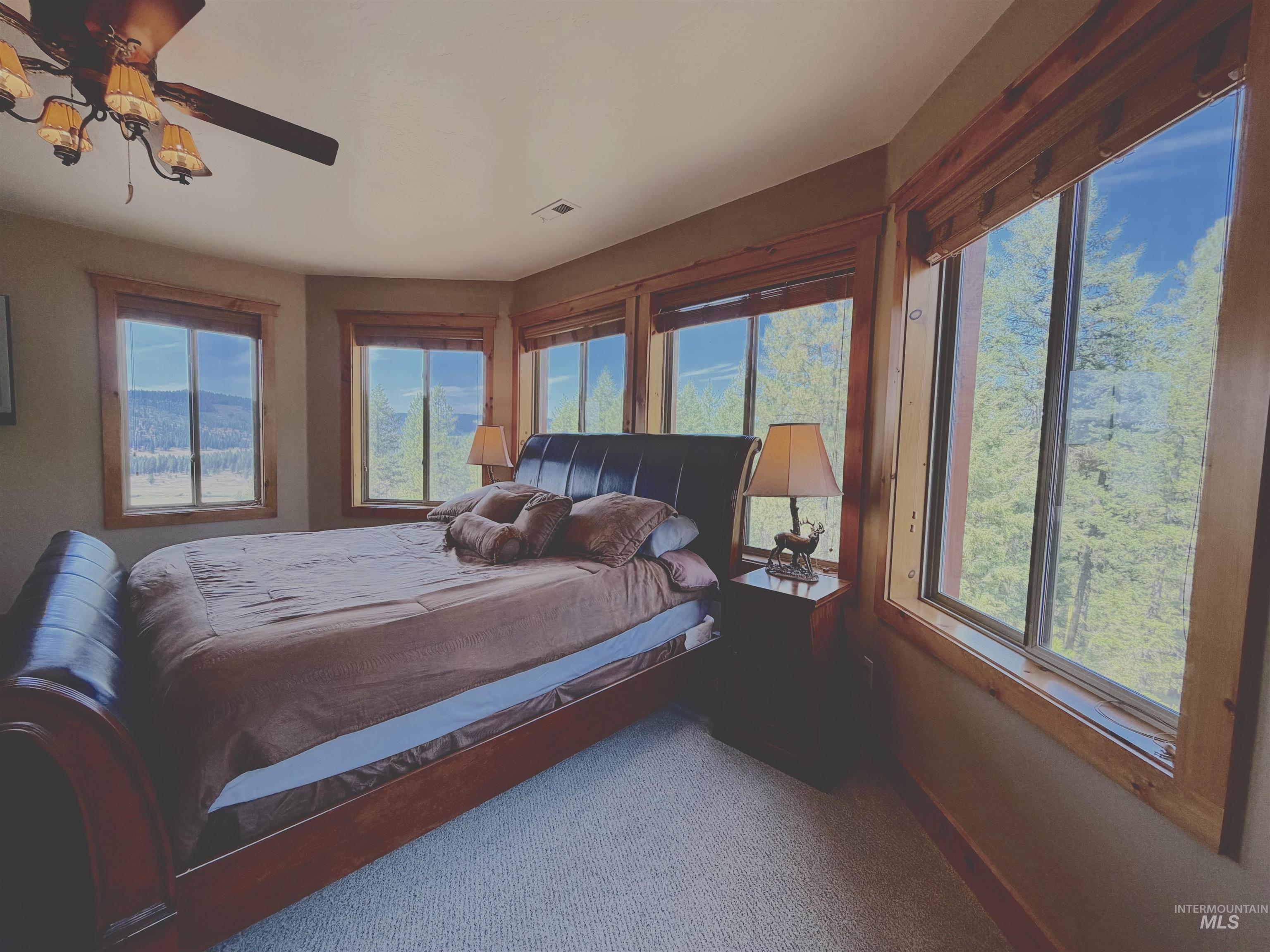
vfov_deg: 85.7
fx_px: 514
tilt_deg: -3.9
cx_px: 635
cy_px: 476
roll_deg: -1.7
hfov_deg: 102.1
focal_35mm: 14
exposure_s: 1/120
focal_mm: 2.22
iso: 100
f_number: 2.2
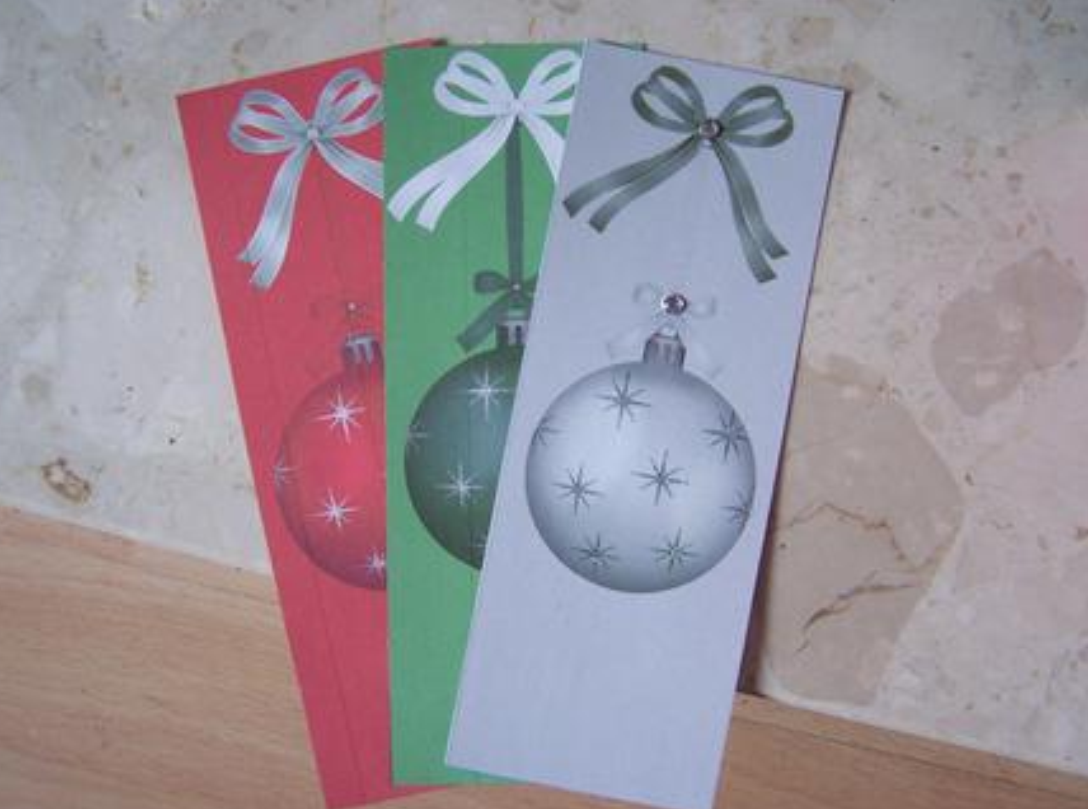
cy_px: 403
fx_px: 1253
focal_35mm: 40
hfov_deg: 46.9
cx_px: 531
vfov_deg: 35.8
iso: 100
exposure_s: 1/30
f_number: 2.8
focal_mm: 6.3
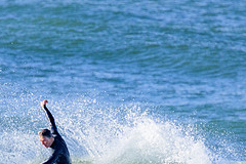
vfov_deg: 0.7
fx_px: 13187
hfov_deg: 1.1
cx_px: 70
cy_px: 182
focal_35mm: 1930
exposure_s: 1/2000
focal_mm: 800
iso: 1800
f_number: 11
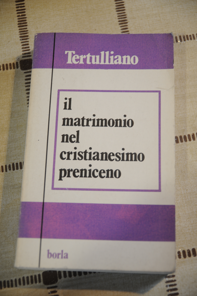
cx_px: 98
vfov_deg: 33.4
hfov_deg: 22.6
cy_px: 148
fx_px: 494
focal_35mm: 60
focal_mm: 40
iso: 200
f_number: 2.8
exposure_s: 1/25
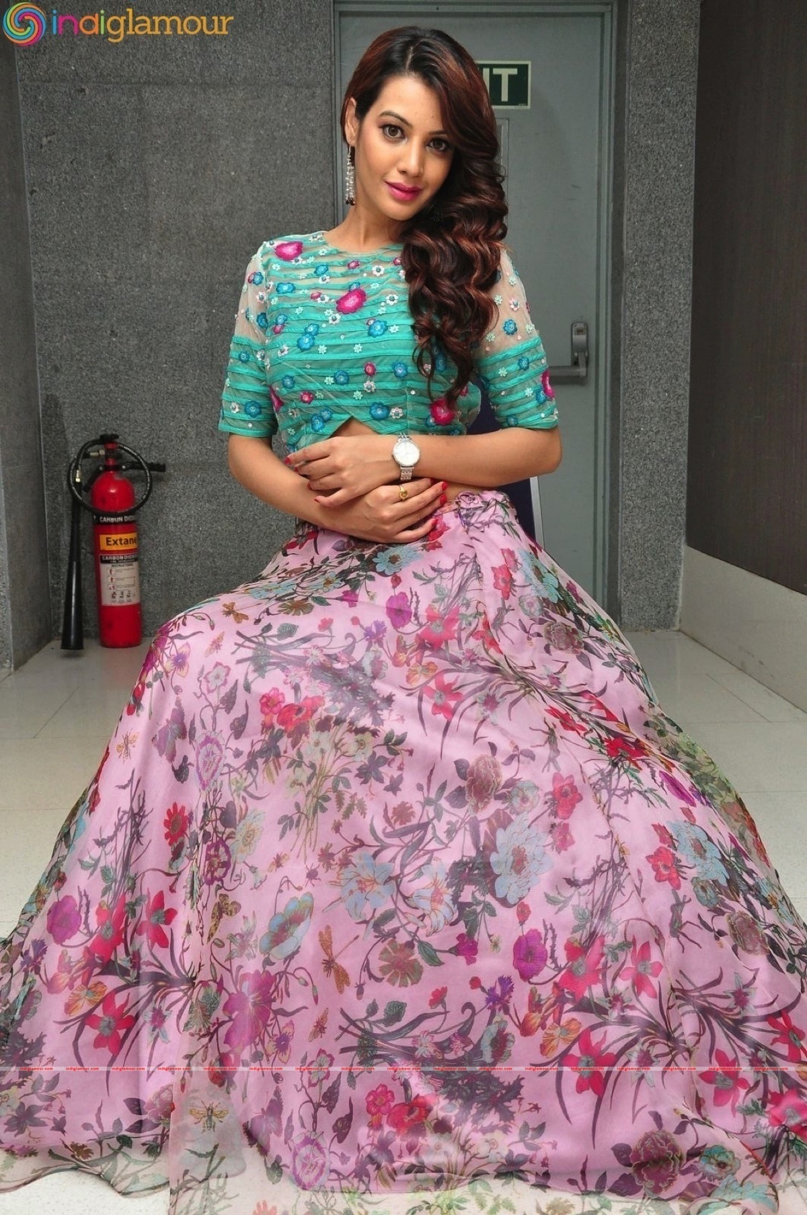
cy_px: 608
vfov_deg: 46.4
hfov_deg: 31.8
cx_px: 404
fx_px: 1415
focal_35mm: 42
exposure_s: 1/125
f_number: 8
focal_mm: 28
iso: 1250
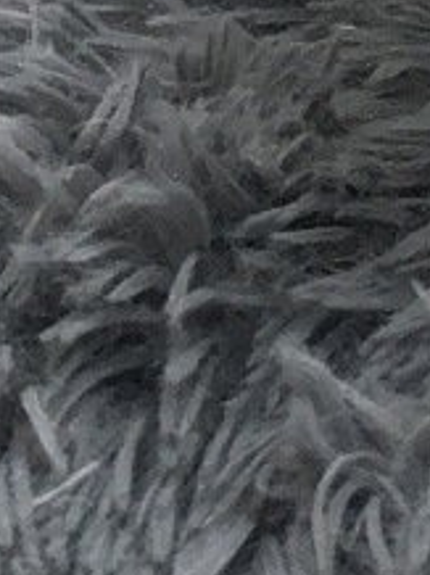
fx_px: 2655
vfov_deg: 11.0
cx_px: 1037
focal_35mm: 160
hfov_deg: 8.5
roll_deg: +0.2
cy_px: -654
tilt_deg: -7.7
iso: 80
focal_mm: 4.15
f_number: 2.2
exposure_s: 1/33
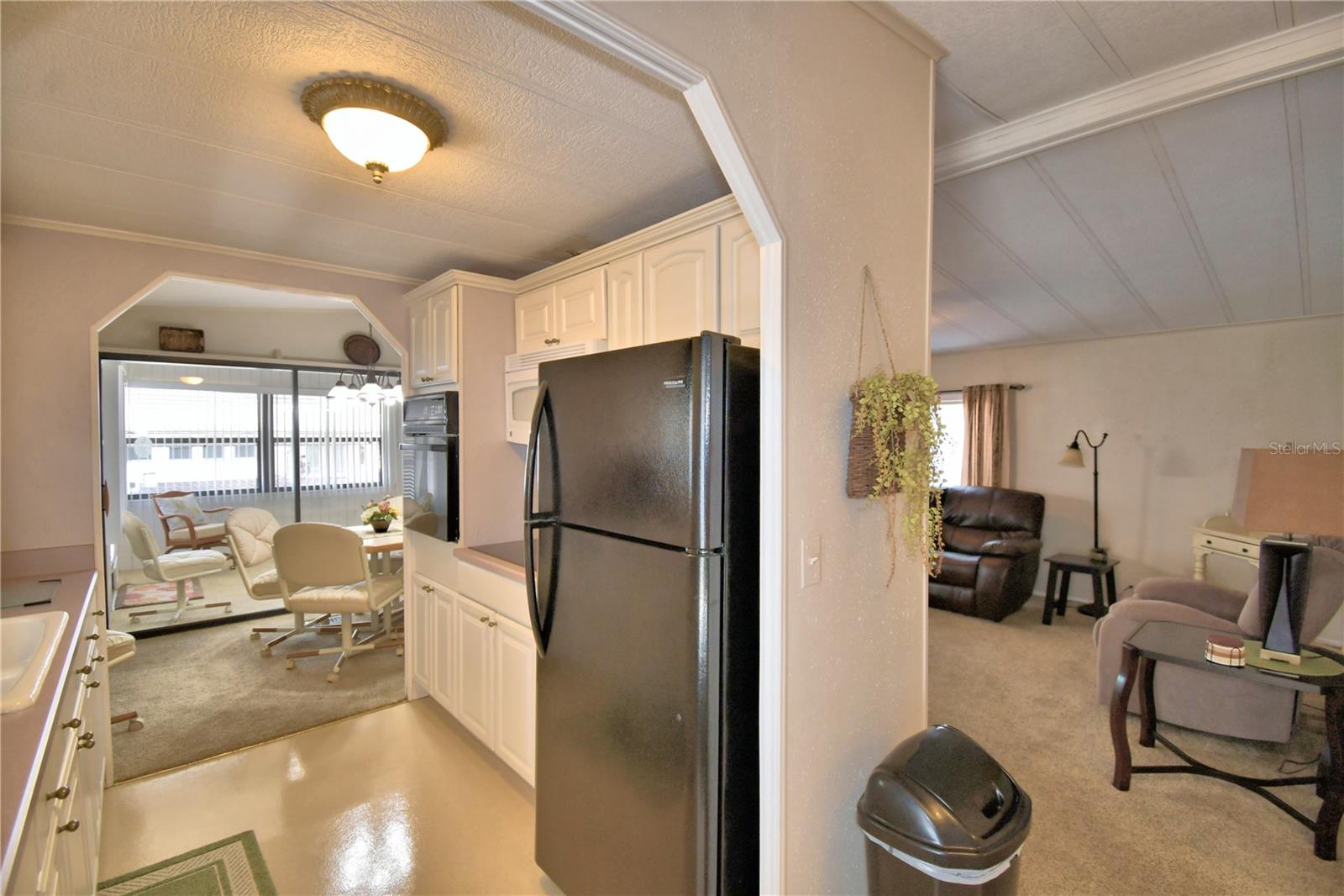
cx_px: 672
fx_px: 560
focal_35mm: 15
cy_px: 448
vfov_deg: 77.3
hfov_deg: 100.4
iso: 220
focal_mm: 10
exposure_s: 1/30
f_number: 4.5
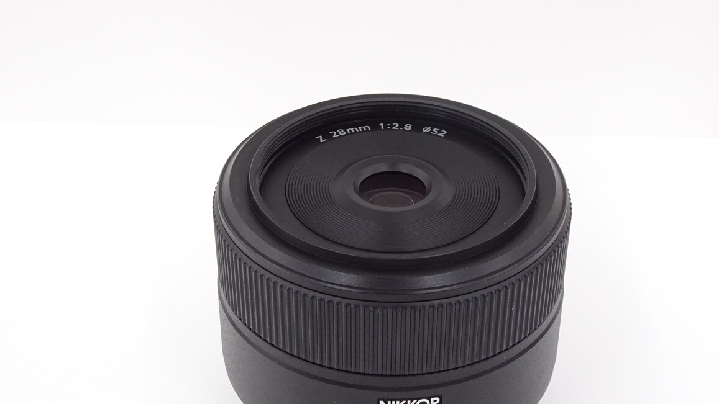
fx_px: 1163
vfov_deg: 19.7
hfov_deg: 34.4
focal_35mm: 61
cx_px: 363
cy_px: 254
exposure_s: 1/60
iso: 500
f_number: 4.5
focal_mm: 9.18
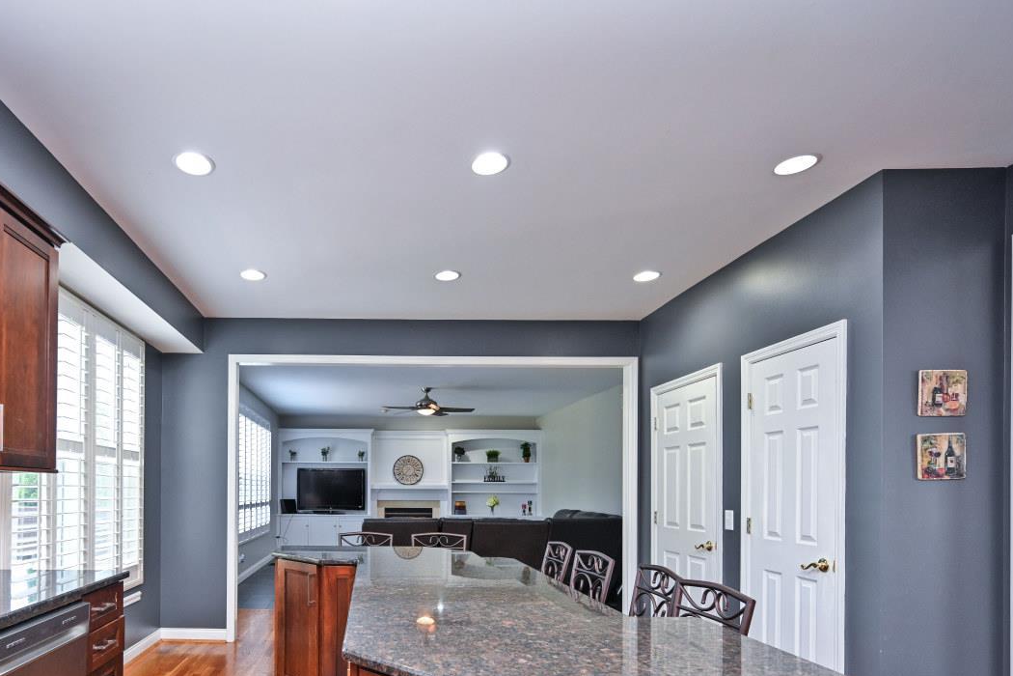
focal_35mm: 20
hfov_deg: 81.9
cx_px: 361
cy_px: 482
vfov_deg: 59.6
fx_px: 563
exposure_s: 1/60
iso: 450
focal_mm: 14
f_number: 4
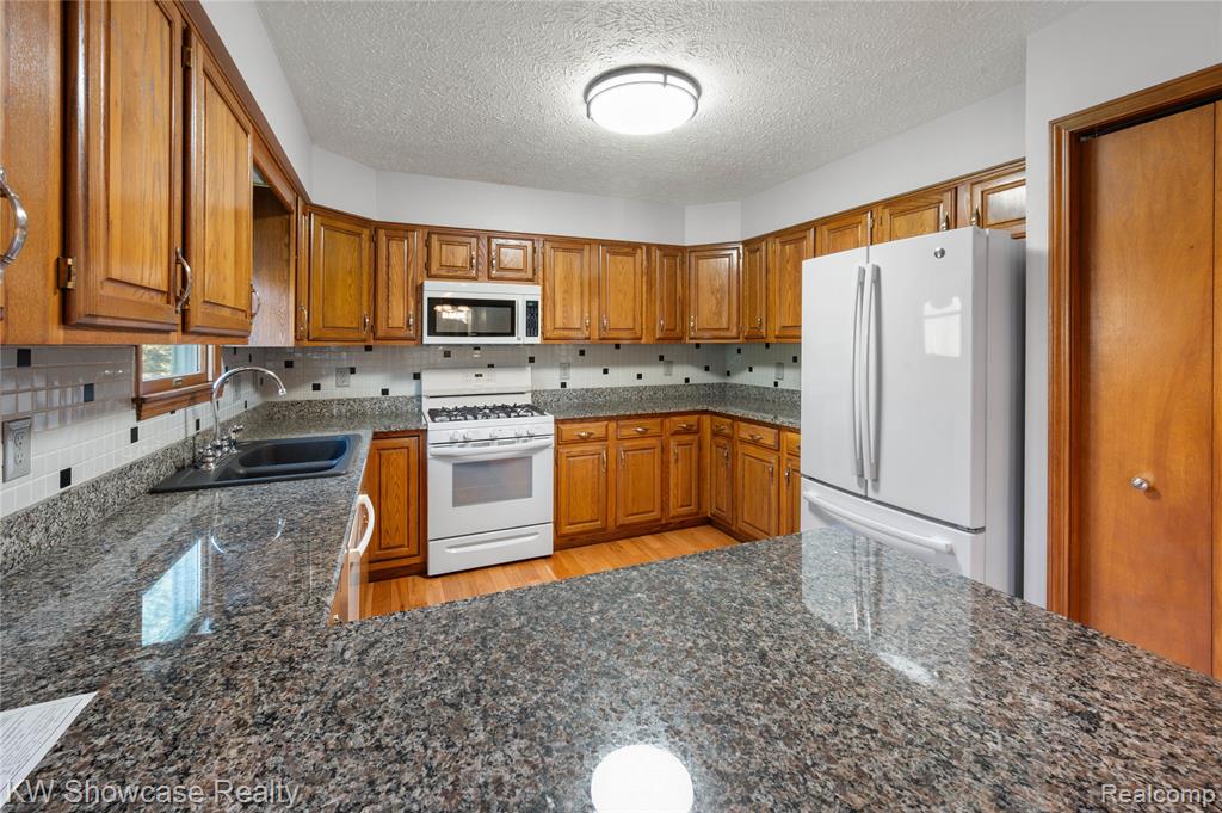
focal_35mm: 14
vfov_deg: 81.1
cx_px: 611
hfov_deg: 104.3
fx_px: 475
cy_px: 406
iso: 100
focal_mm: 14
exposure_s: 6
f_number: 11
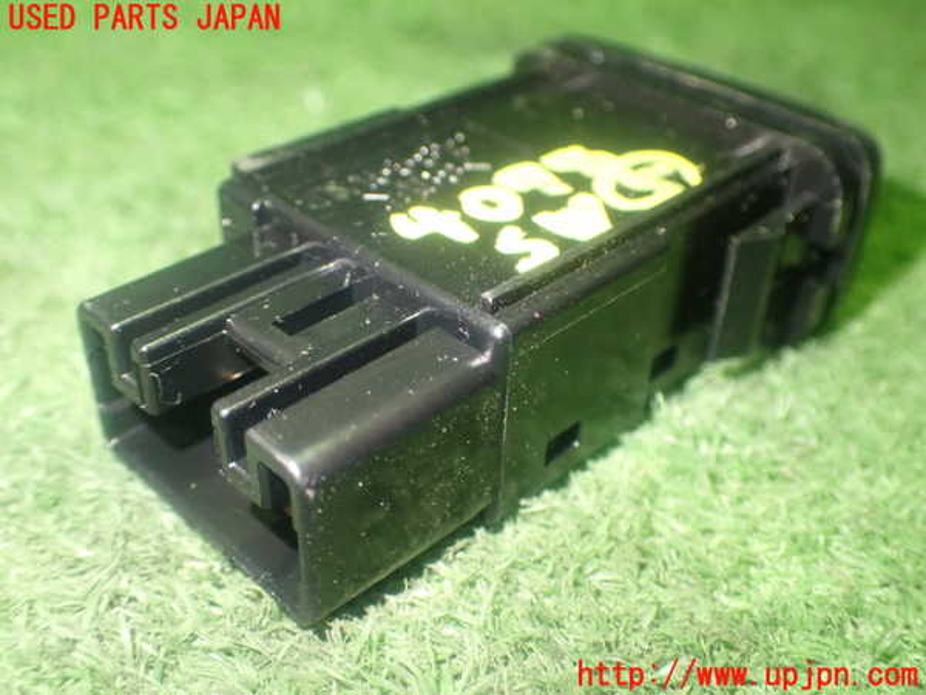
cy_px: 348
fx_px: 1017
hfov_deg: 49.0
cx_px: 463
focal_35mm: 38
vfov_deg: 37.7
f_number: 2.7
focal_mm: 6.83
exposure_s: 1/25
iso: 800
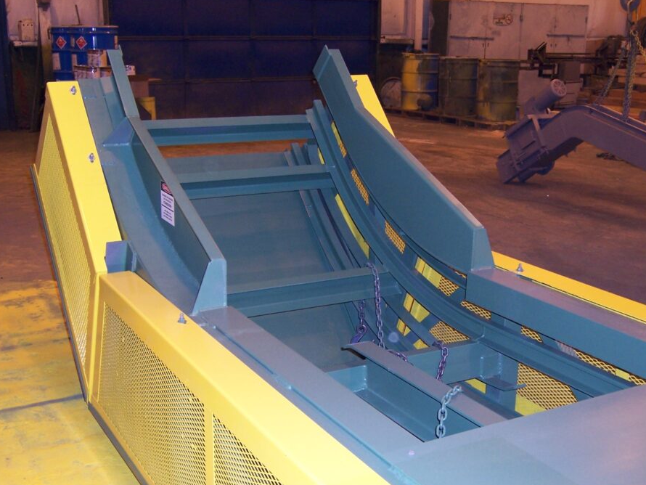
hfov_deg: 41.2
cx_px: 317
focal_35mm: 46
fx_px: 859
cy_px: 275
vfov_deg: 31.5
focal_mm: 6.7
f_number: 3.4
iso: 140
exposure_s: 1/30
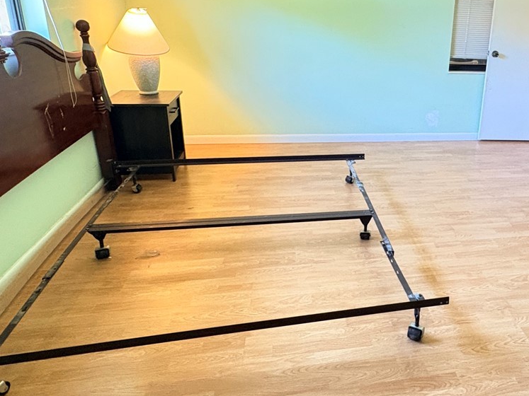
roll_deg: -3.1
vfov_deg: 46.5
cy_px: 161
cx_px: 397
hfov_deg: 57.0
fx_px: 458
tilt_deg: -18.5
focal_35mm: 30
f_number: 2.2
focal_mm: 2.22
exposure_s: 1/40
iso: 640
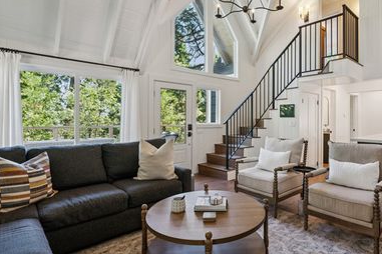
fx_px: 226
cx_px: 232
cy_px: 118
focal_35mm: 21
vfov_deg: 58.8
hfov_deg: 79.4
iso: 100
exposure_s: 1/1.25
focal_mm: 16.2
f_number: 13
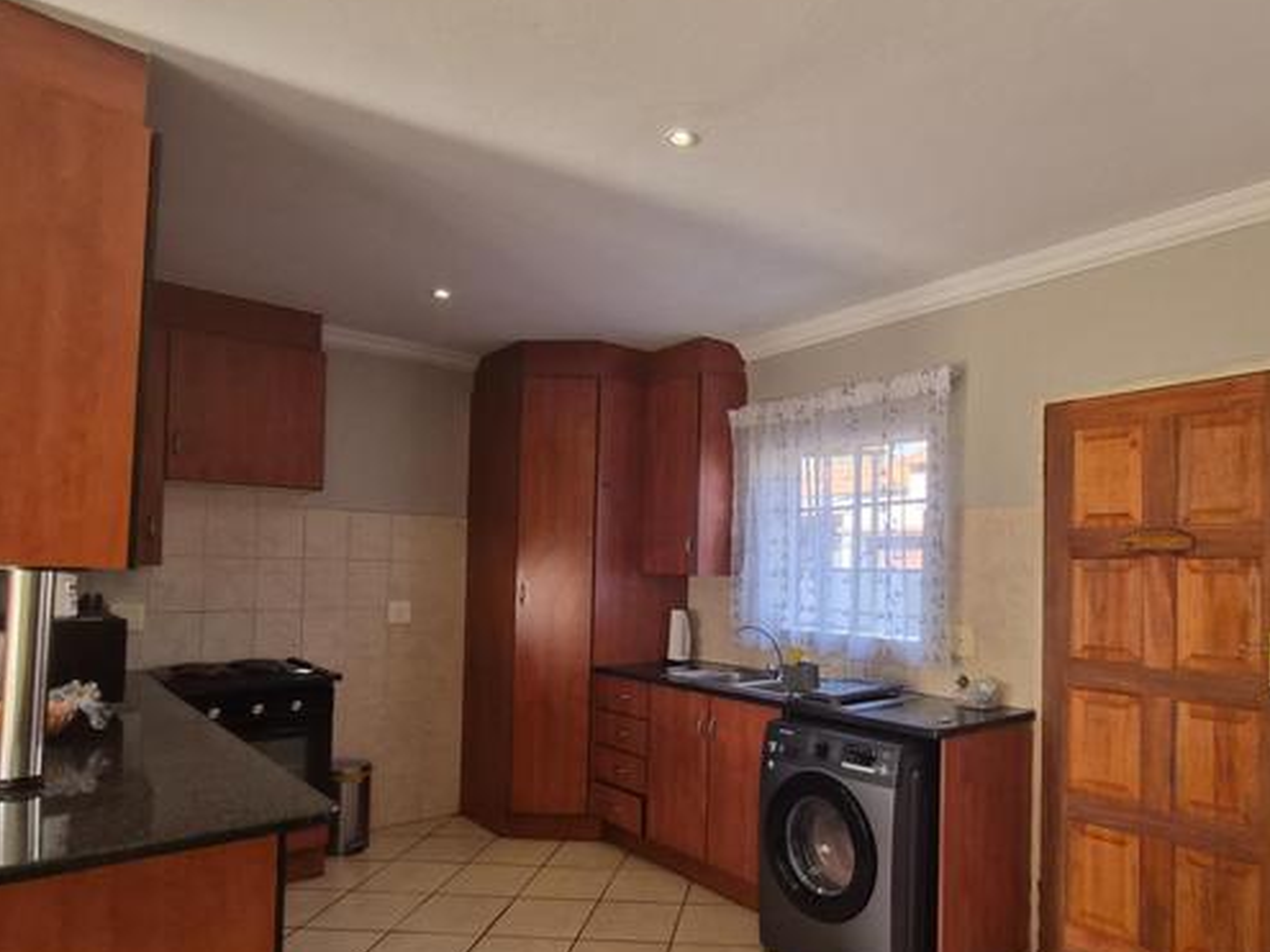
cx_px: 759
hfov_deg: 78.1
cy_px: 567
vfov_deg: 62.9
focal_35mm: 21
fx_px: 770
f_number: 2.2
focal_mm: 1.7
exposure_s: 1/50
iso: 50
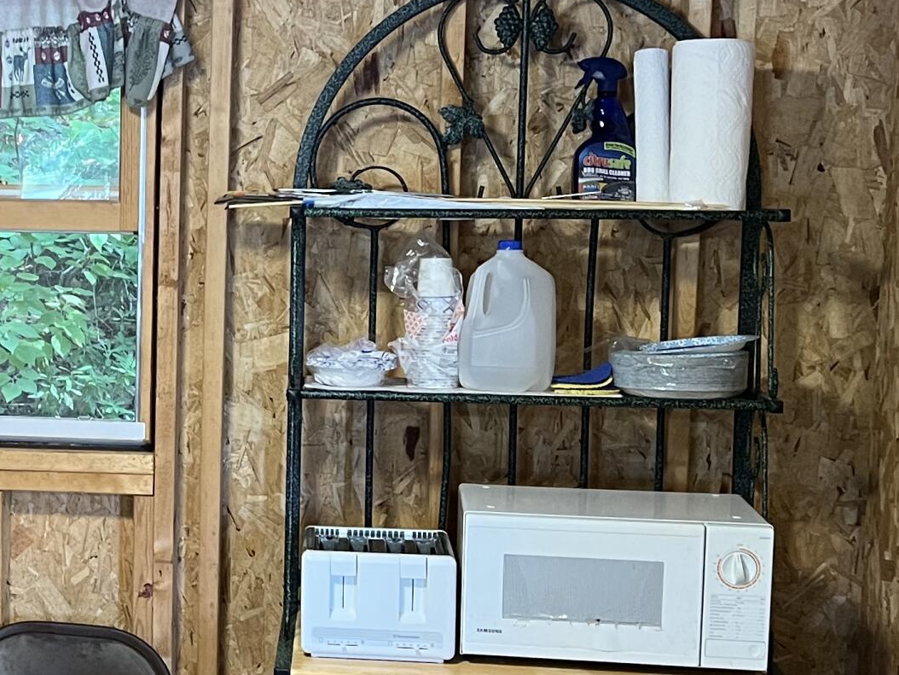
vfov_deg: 19.9
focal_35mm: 74
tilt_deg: -7.3
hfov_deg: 25.3
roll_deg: +0.1
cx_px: 44
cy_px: 378
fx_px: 1922
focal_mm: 5.7
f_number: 1.5
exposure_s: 1/60
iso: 250
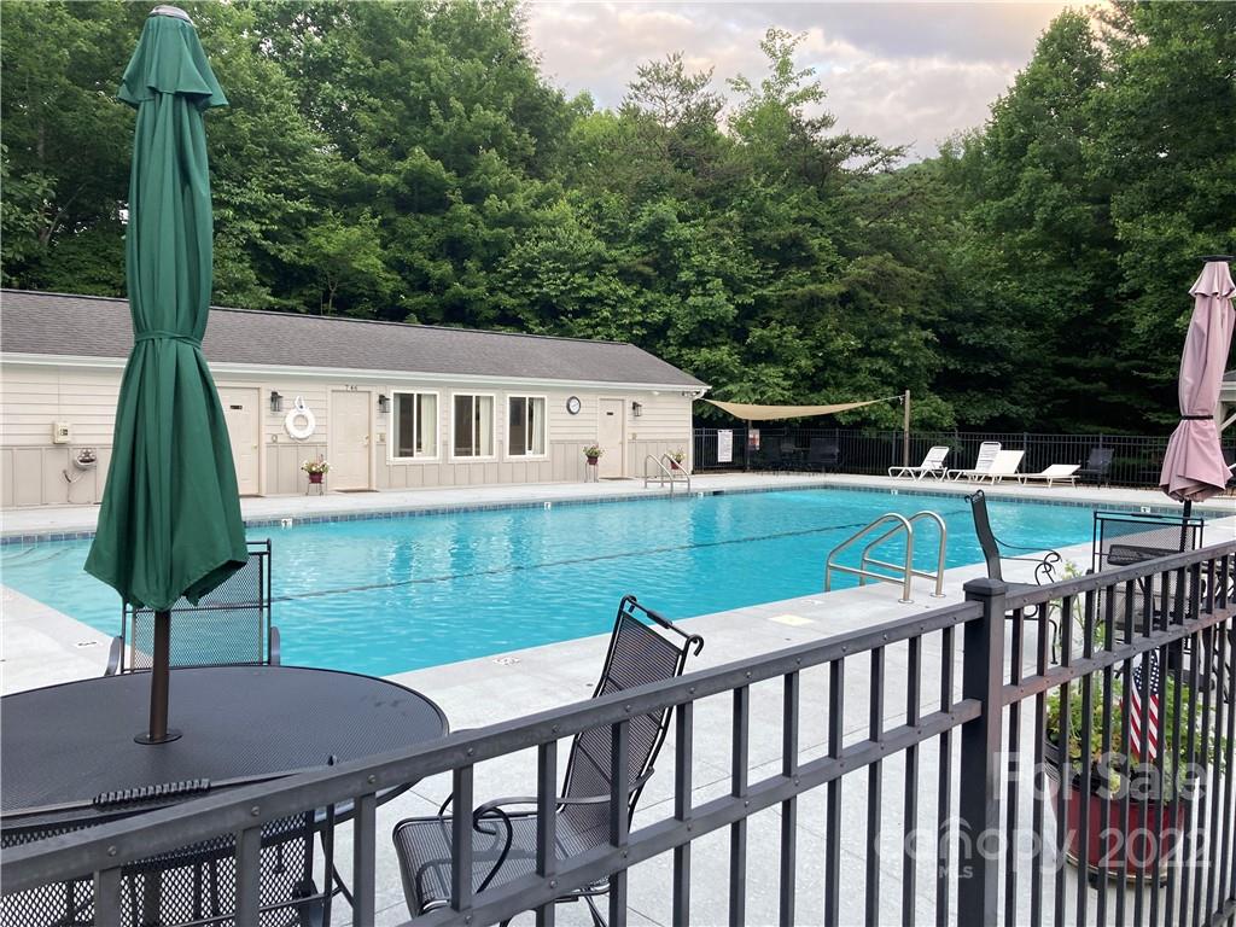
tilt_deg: -1.9
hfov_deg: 63.4
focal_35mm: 28
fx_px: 1000
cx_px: 618
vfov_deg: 49.7
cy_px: 464
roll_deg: -1.5
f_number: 1.8
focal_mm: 3.99
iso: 50
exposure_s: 1/121
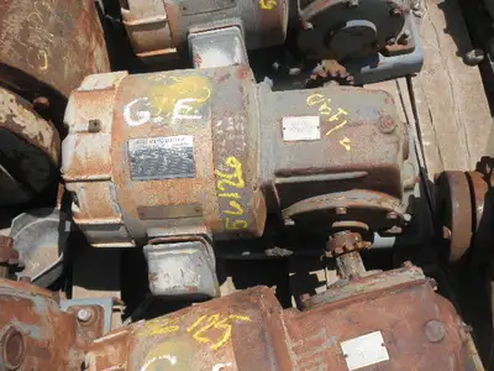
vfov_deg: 32.9
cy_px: 186
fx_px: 628
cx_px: 247
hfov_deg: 42.9
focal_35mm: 44
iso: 64
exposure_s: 1/125
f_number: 9.6
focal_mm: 7.9
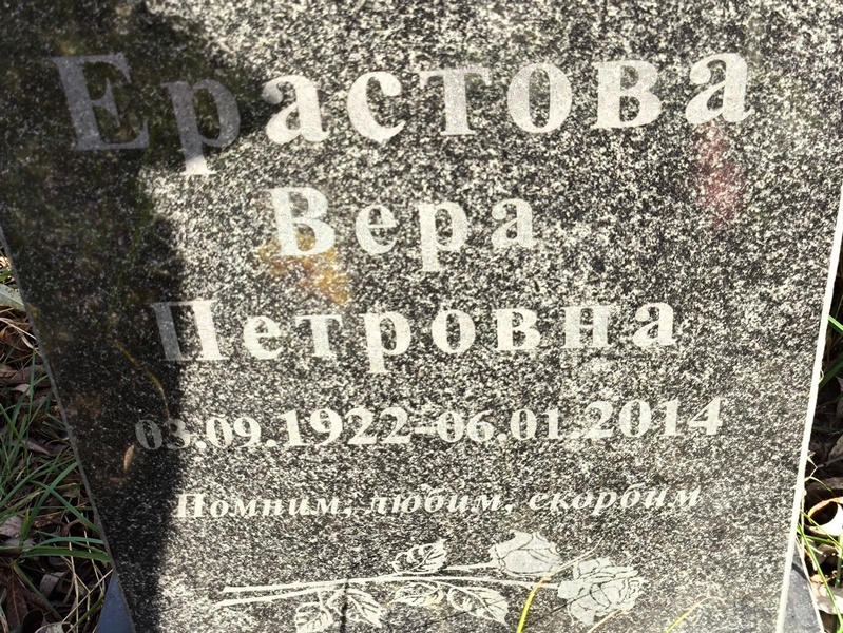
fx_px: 1218
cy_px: 316
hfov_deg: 38.2
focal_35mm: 50
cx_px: 422
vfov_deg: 29.1
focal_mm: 4.71
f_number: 1.7
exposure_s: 1/152
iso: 50
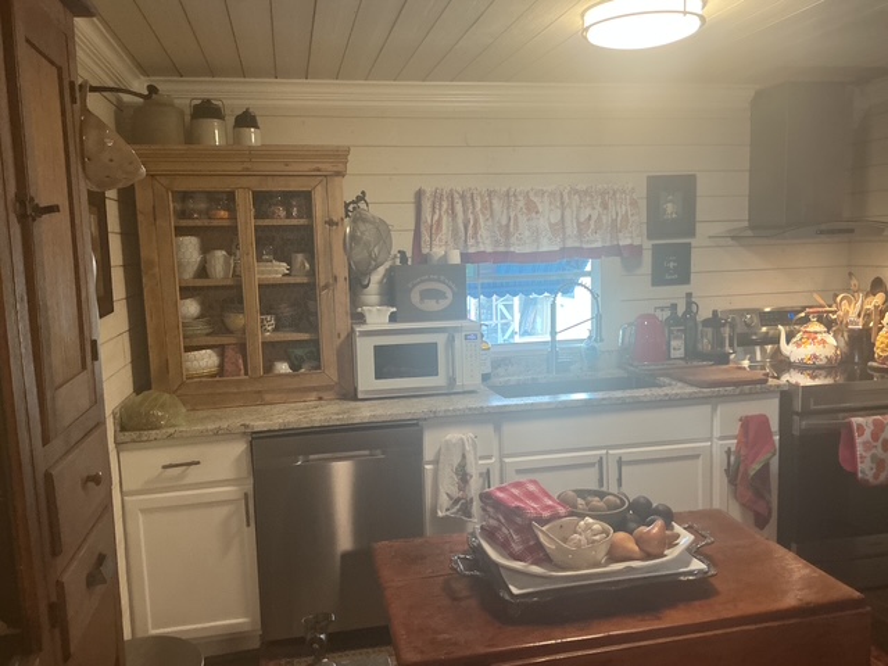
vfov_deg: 48.2
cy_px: 333
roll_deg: +1.9
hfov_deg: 61.7
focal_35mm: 29
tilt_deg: -5.7
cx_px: 444
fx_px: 744
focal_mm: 3
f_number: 1.8
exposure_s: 1/60
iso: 160
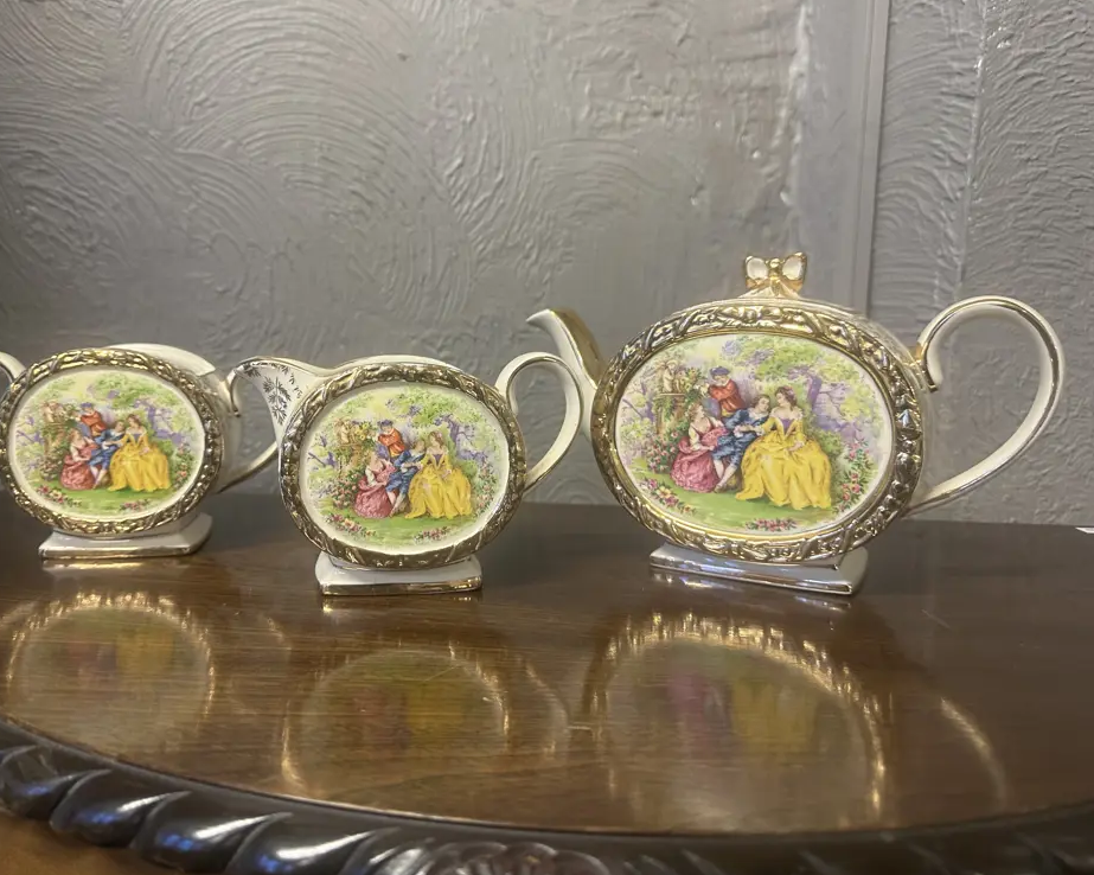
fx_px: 842
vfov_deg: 54.9
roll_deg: -2.0
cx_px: 490
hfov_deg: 65.9
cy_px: 427
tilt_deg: -7.0
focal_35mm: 26
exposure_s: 1/50
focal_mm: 6.86
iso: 250
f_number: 1.78
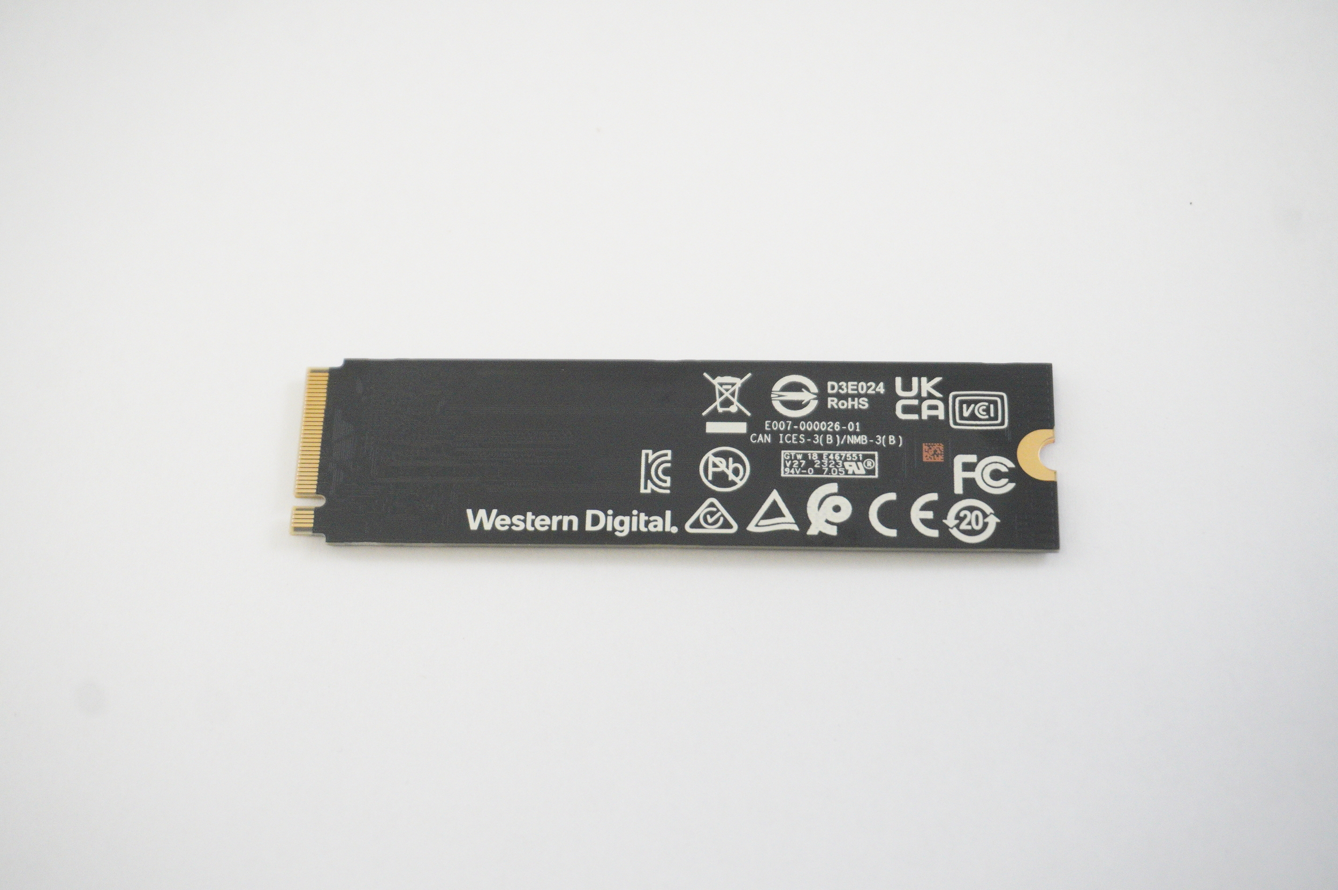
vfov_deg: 21.5
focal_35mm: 63
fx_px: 2339
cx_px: 669
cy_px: 445
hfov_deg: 31.9
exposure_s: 1/200
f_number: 5.6
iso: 4000
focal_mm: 42
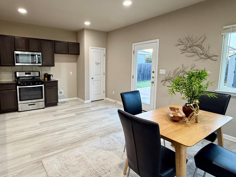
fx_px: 143
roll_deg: -0.5
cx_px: 98
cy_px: 83
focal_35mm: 21
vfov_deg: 63.4
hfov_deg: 78.4
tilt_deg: -6.4
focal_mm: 2.22
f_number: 2.2
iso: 250
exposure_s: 1/60
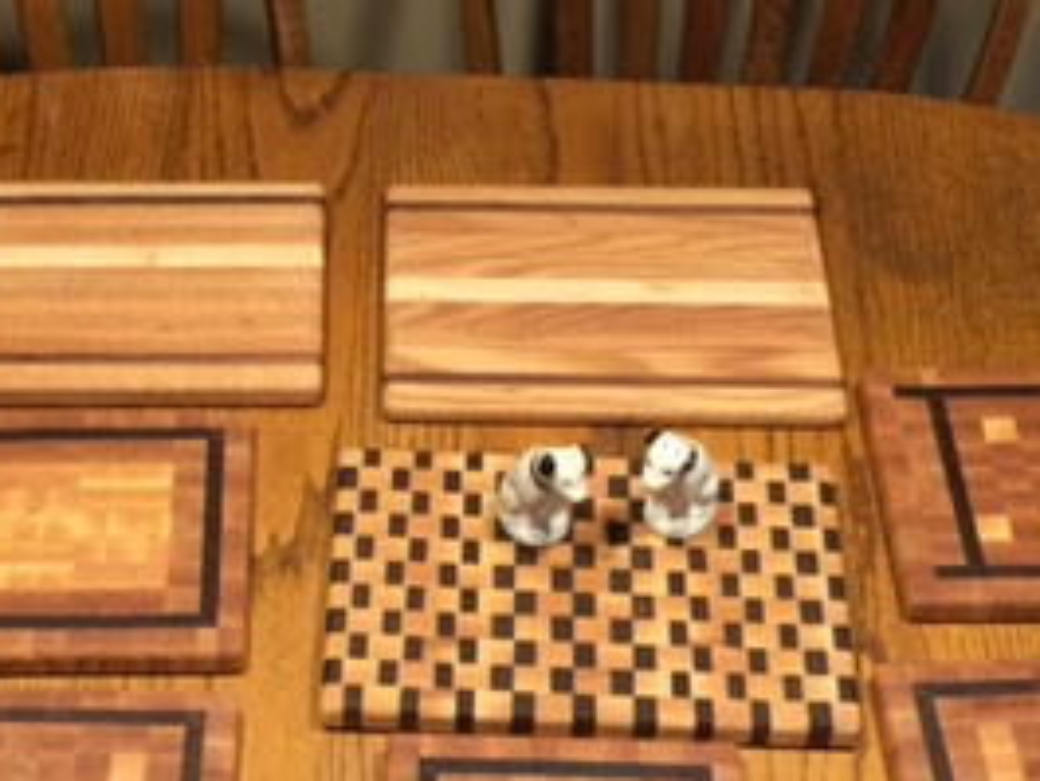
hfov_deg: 27.7
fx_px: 2104
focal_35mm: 70
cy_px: 691
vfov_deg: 20.6
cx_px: 389
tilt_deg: -51.9
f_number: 2.2
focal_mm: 4.15
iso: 40
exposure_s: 1/15
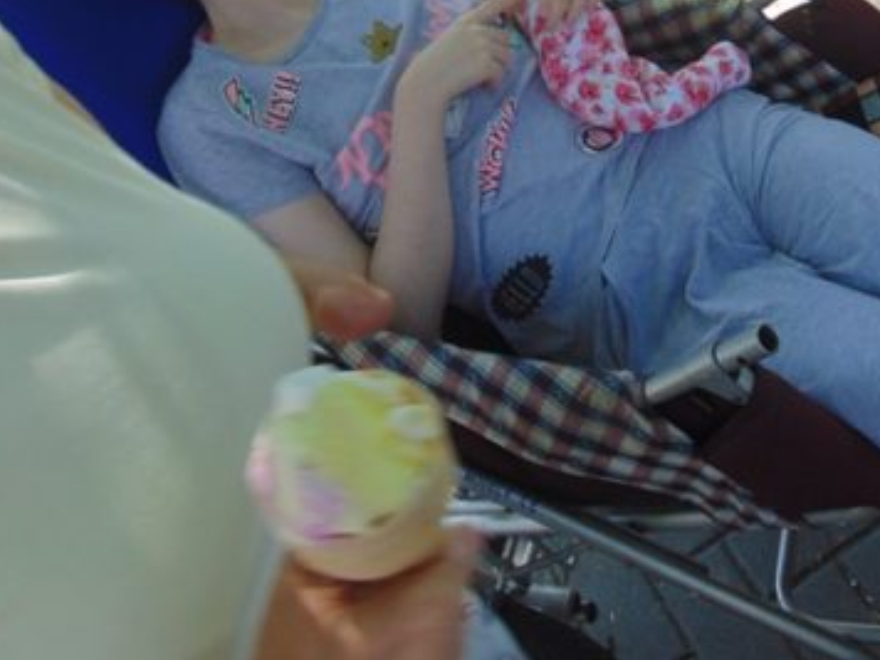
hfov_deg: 41.8
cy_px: 72
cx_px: 541
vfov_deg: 30.8
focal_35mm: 45
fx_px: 1144
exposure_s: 1/100
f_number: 3
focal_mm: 4.5
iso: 80
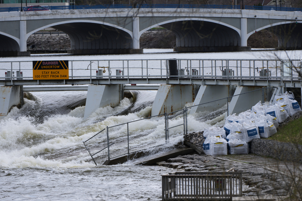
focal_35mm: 369
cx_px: 151
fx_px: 3096
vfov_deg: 3.7
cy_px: 101
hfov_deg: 5.6
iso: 200
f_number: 8
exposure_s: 1/500
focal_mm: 367
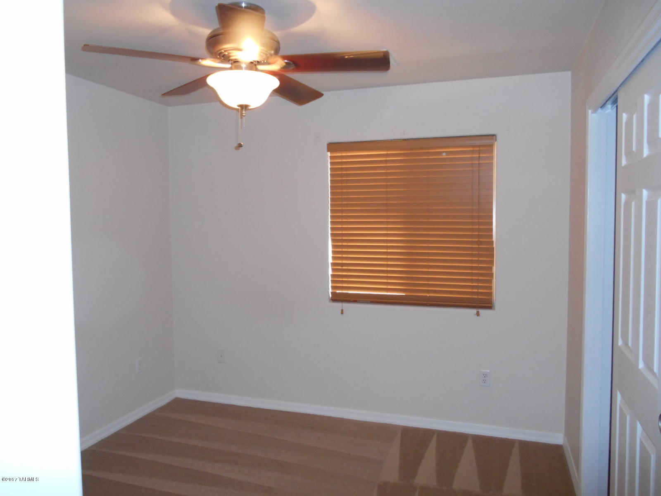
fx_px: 496
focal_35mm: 26
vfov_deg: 53.1
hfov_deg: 67.3
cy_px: 248
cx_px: 330
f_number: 3.4
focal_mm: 4.7
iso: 280
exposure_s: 1/25
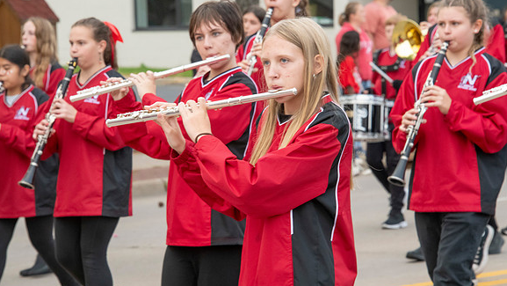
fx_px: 2690
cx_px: 253
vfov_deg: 6.1
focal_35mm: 200
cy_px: 136
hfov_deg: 10.8
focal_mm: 190
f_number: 11
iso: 3200
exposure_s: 1/200
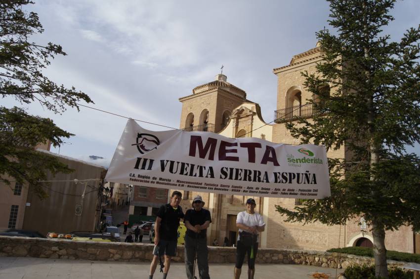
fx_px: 315
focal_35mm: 27
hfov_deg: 67.4
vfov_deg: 47.8
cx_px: 210
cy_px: 140
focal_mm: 18
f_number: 4.5
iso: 200
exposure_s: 1/1000
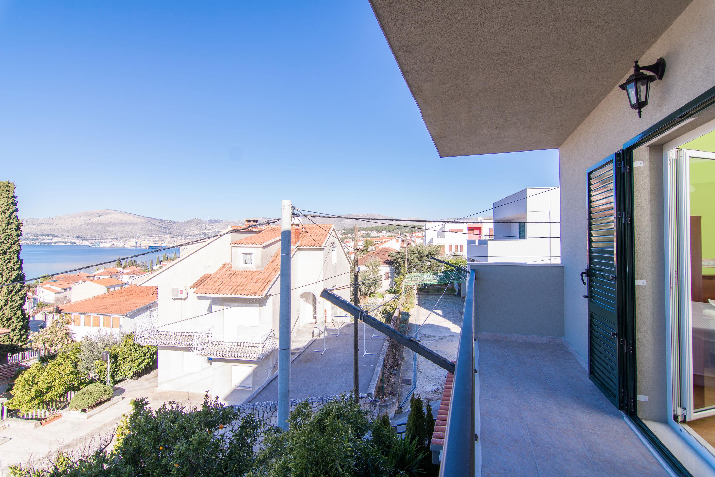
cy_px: 238
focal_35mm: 16
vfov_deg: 72.1
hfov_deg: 95.0
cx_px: 358
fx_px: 328
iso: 100
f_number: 5
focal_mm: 11
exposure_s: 1/250
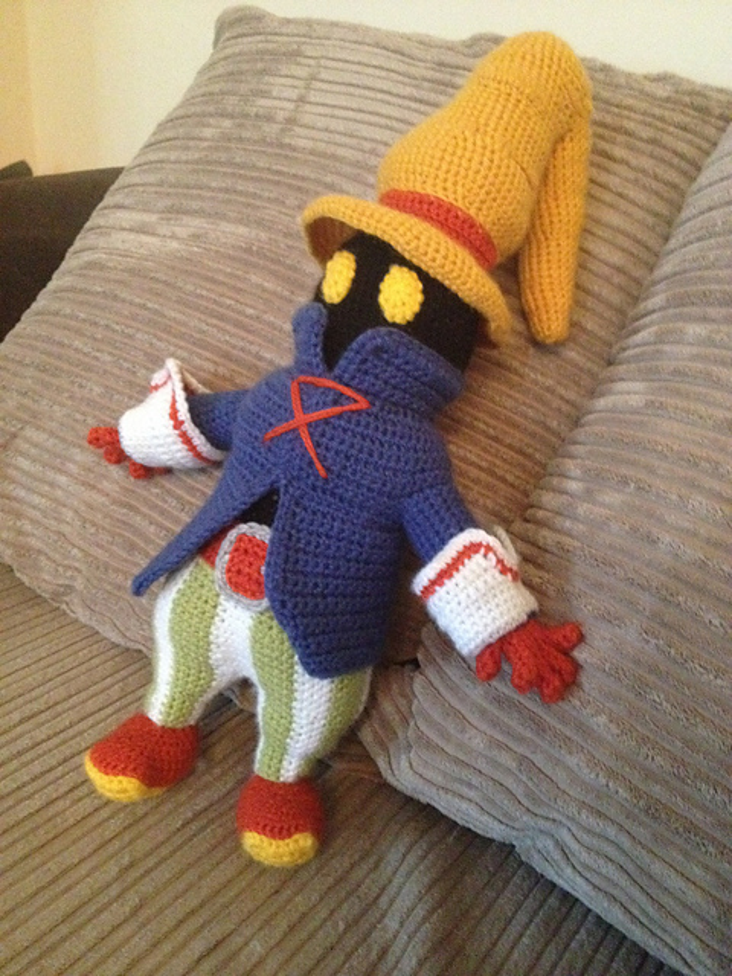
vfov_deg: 52.6
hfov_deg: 40.7
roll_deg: -6.0
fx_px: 987
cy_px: 488
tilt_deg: -30.3
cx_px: 366
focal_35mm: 35
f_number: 2.4
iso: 800
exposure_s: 1/15
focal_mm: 4.28
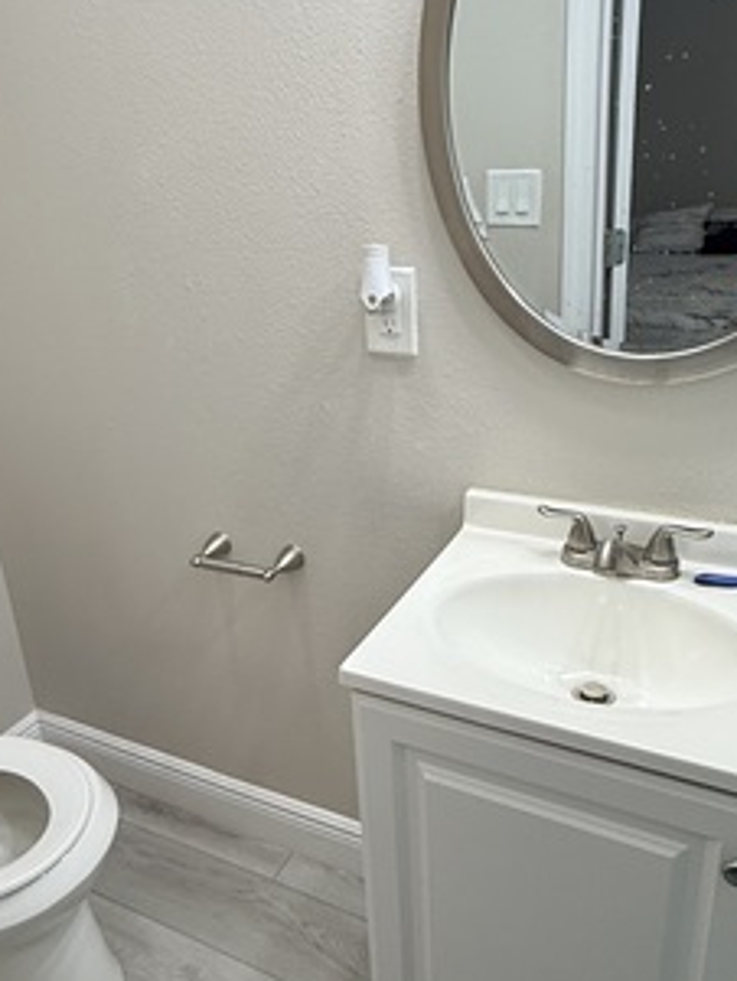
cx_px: 323
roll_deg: +4.5
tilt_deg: -20.4
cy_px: 497
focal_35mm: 31
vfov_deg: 58.3
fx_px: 879
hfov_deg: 45.4
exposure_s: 1/120
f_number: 2.2
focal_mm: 2.22
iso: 160
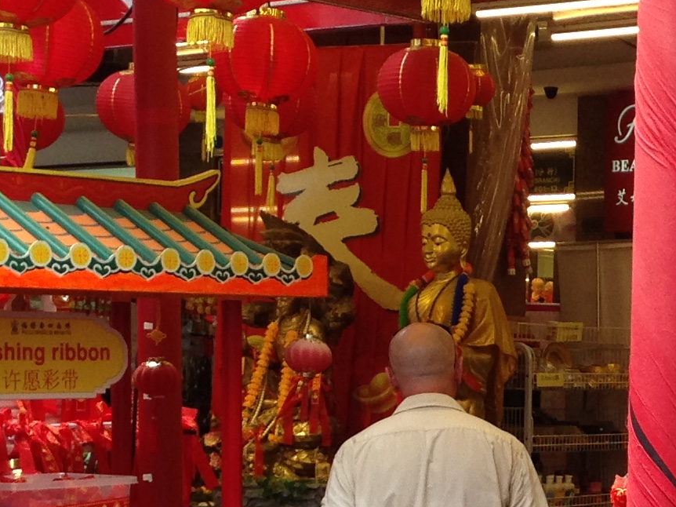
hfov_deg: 15.4
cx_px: 714
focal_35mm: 125
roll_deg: -1.8
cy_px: 388
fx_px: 2440
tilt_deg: +1.5
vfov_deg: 11.8
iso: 64
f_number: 2.4
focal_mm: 4.12
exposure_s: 1/120
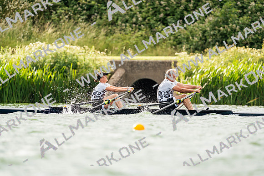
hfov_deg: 3.4
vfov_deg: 2.3
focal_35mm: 600
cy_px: 88
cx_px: 132
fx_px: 4401
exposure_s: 1/2000
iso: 500
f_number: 6.3
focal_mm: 600
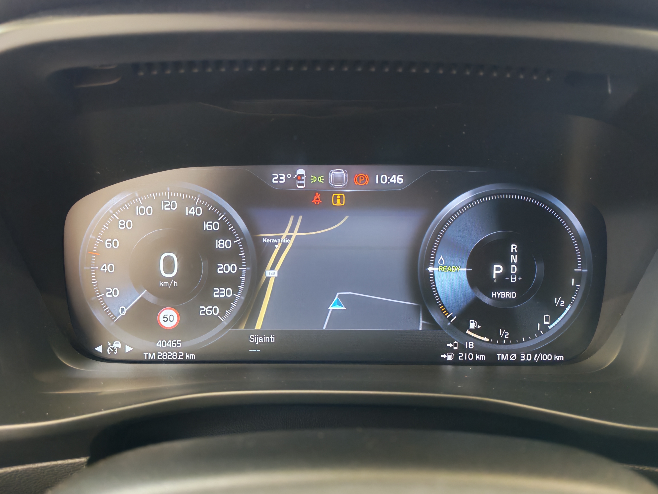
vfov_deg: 45.4
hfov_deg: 58.4
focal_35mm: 31
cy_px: 247
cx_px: 329
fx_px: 589
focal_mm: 6.12
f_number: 1.9
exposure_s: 1/33.3
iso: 2103
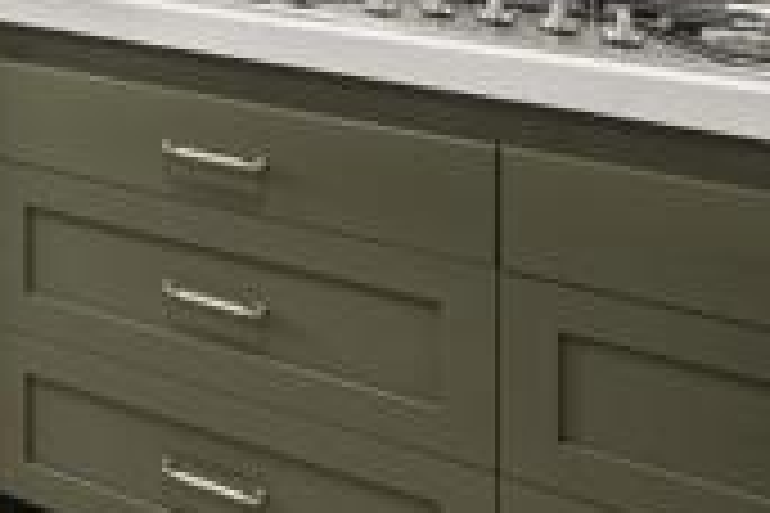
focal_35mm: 60
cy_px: -302
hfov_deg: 24.8
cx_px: -414
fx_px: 1283
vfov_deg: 19.2
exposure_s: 1/6
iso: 500
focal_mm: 16
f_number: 8
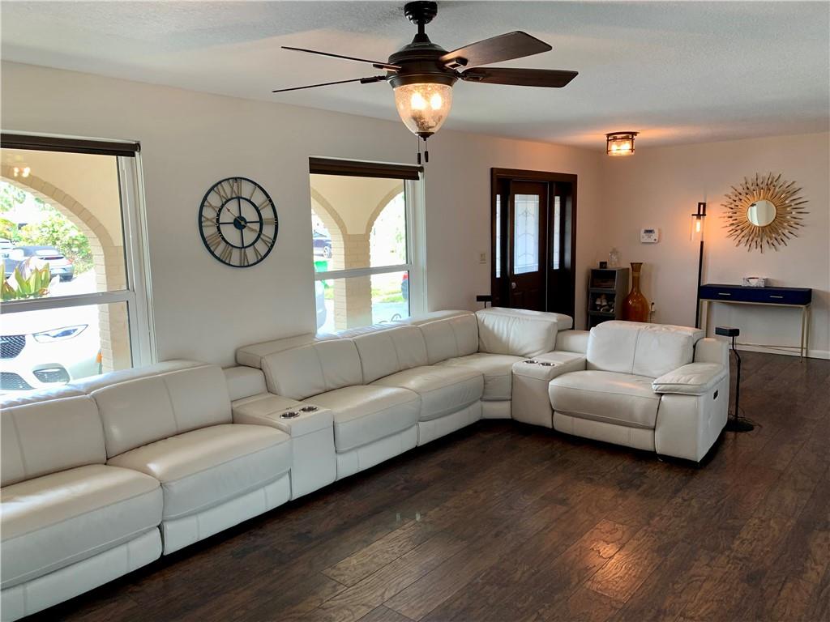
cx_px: 415
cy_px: 311
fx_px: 623
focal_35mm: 26
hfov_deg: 67.3
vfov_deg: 53.1
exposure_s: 1/60
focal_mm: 4.25
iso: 64
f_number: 1.8
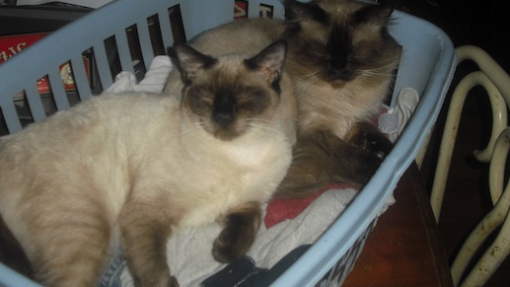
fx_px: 649
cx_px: 249
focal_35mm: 48
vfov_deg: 24.9
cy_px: 129
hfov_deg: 42.9
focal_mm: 6.2
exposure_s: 1/60
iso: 64
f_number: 2.8
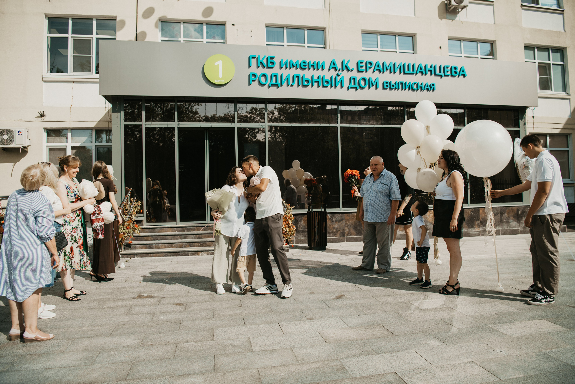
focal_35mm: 24
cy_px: 192
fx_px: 383
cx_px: 288
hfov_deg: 73.7
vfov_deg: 53.1
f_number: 4
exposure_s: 1/2000
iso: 160
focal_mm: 24
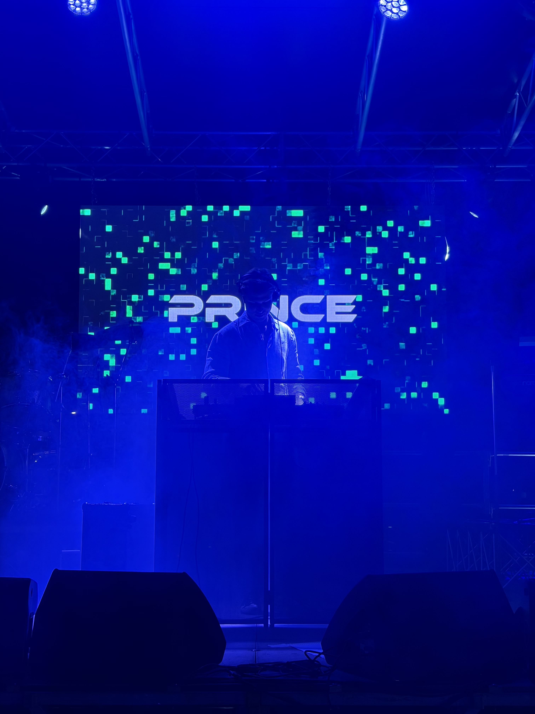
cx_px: 268
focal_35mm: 52
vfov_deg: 36.8
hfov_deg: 28.0
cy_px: 357
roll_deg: +0.3
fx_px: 1072
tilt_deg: +8.0
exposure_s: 1/60
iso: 125
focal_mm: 5.96
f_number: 1.6
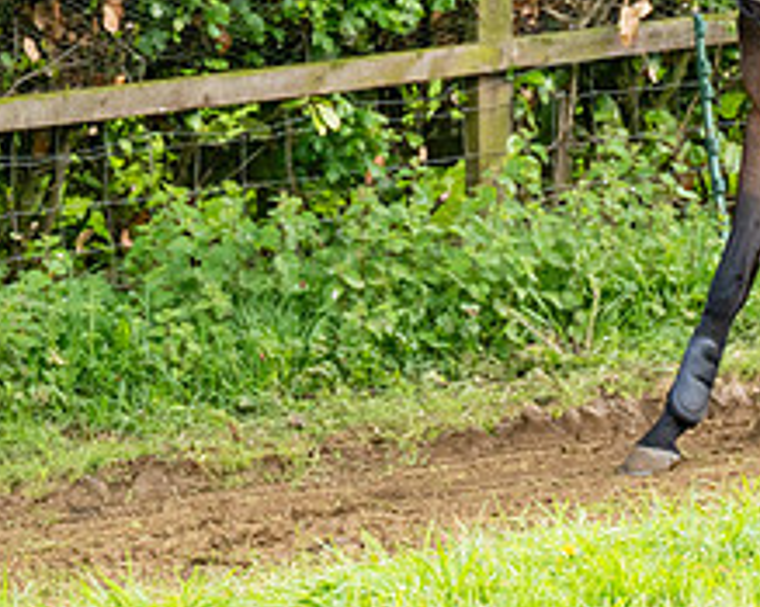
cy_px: -49
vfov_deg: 4.1
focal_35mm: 376
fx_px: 8454
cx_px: 1082
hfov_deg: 5.1
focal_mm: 98
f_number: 4
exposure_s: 1/1250
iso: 400
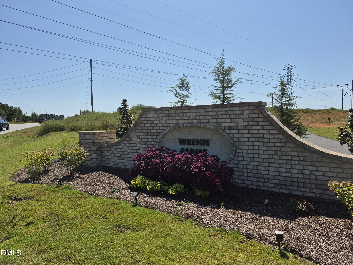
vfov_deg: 58.9
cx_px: 176
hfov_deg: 73.9
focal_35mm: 23
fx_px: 235
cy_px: 132
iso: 64
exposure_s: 1/7696
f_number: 1.8
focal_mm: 5.4
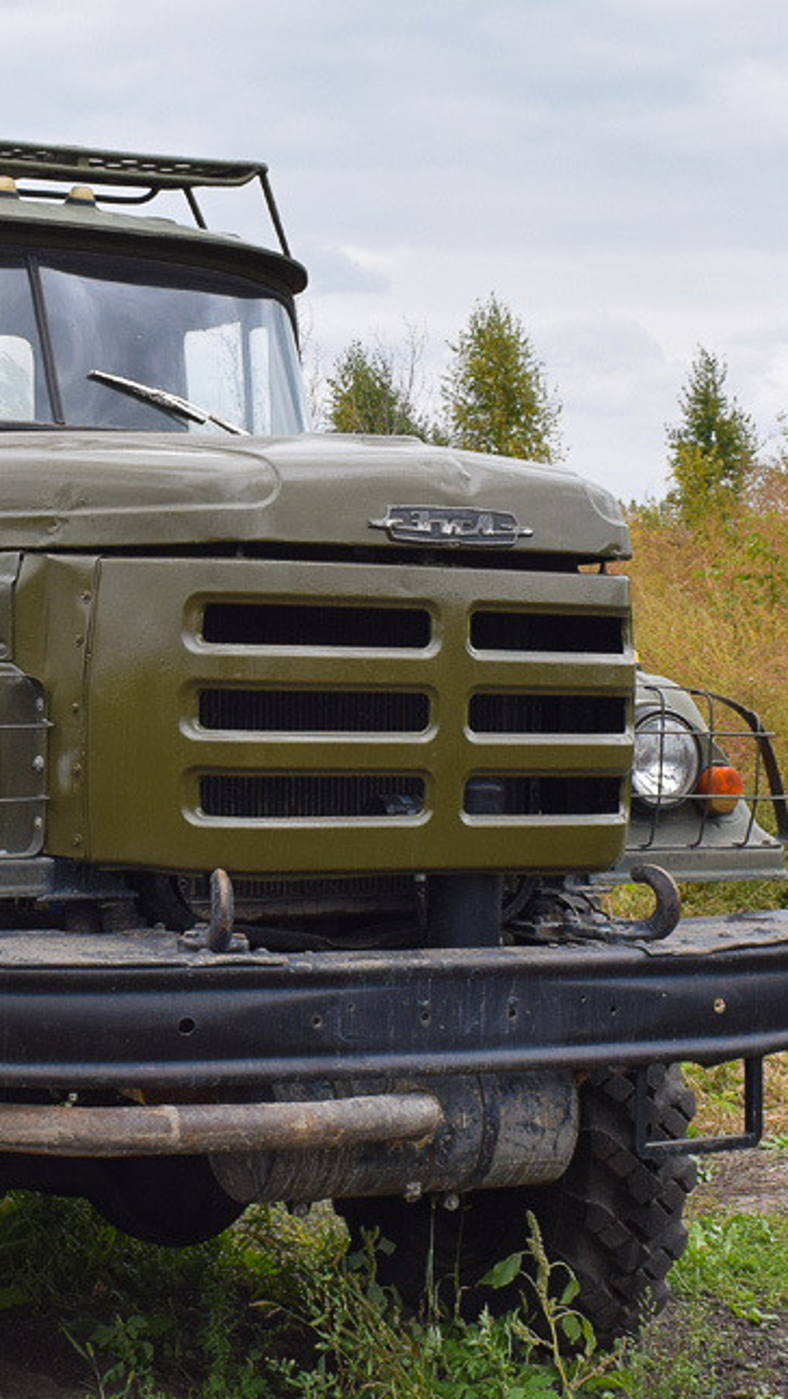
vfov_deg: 30.1
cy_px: 693
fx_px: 2597
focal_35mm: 70
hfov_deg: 17.0
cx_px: 104
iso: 400
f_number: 7.1
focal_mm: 24
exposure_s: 1/200
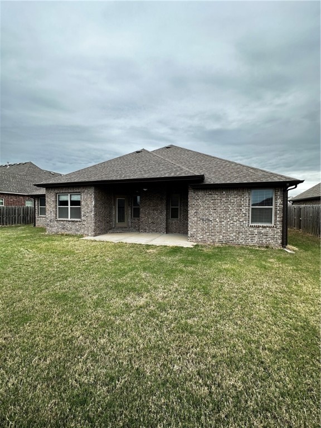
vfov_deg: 102.1
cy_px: 214
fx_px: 173
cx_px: 160
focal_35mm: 14
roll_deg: -1.1
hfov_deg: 85.7
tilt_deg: -2.4
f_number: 2.2
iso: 40
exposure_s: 1/208
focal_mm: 2.22
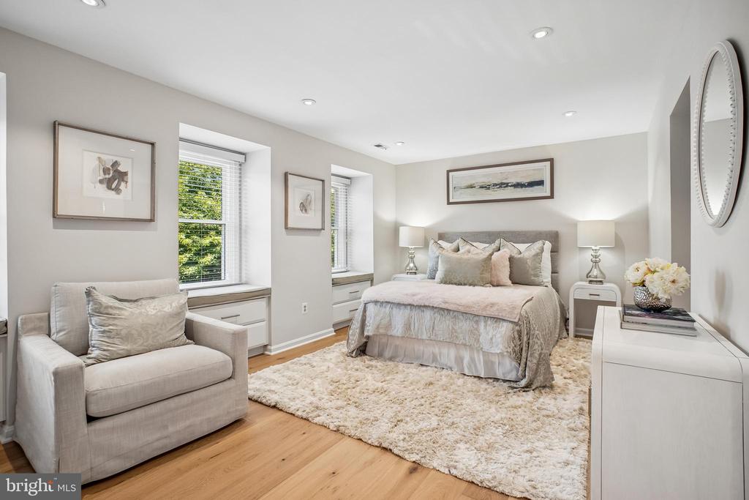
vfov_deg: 72.1
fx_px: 343
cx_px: 374
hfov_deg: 95.0
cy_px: 250
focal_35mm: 16
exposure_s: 1/20
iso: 500
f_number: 8
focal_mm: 11
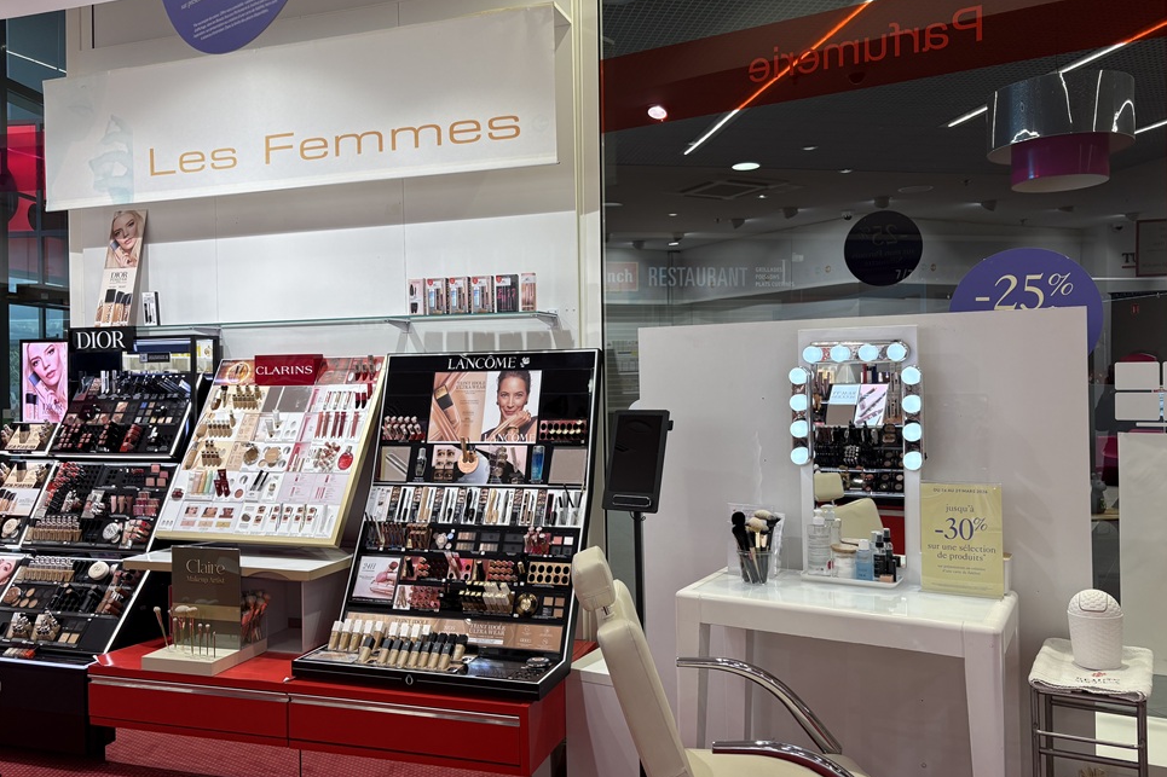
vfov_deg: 46.4
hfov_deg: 65.5
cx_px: 582
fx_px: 907
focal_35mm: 28
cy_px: 367
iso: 40
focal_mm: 5.96
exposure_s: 1/100
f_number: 1.6
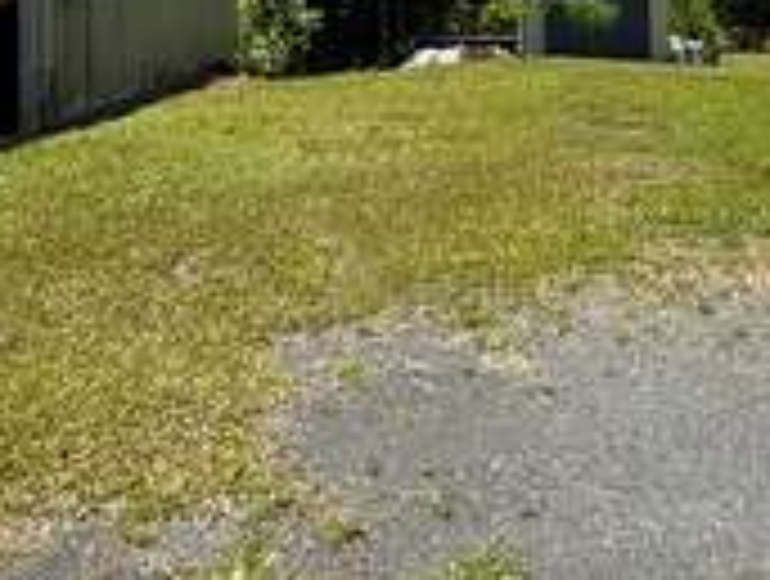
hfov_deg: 37.5
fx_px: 1092
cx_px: 612
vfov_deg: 26.4
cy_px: -121
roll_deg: +0.5
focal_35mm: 49
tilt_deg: +1.4
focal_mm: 2.22
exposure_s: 1/2165
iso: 50
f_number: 2.2
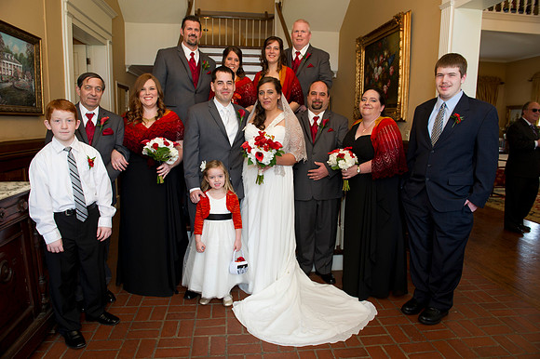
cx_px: 270
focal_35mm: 24
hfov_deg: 73.8
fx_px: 360
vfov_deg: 53.1
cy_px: 180
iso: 800
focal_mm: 24
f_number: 5
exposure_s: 1/60
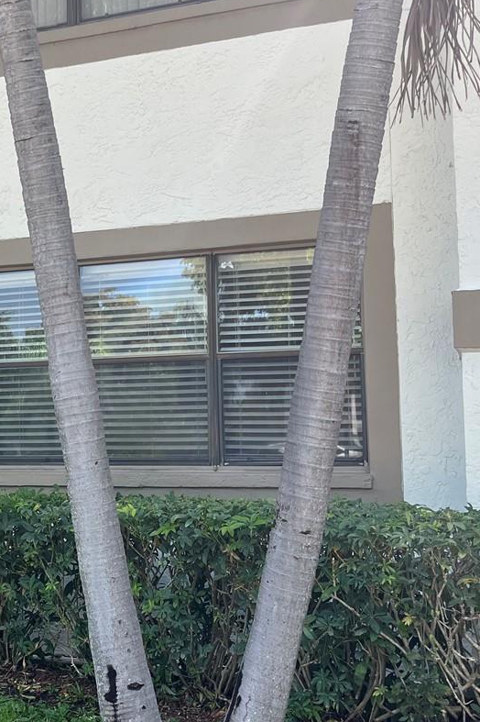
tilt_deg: +4.1
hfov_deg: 23.5
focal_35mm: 55
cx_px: -4
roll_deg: +1.1
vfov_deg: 36.3
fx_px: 1101
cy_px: 348
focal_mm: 5.1
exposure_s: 1/727
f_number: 1.6
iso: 50
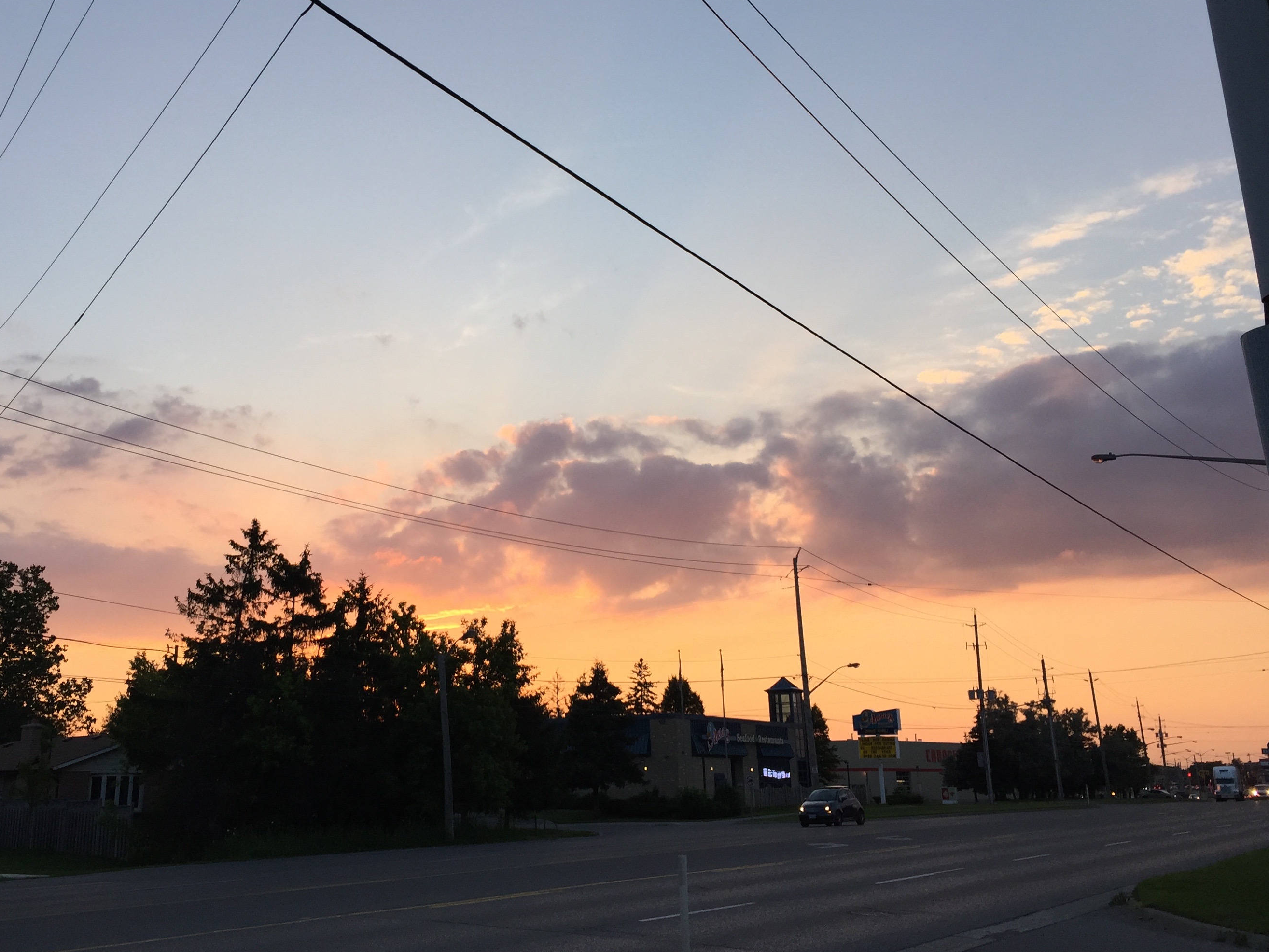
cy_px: 376
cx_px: 531
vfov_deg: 39.5
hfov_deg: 51.1
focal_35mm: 36
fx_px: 1320
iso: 32
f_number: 2.2
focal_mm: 4.15
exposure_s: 1/527
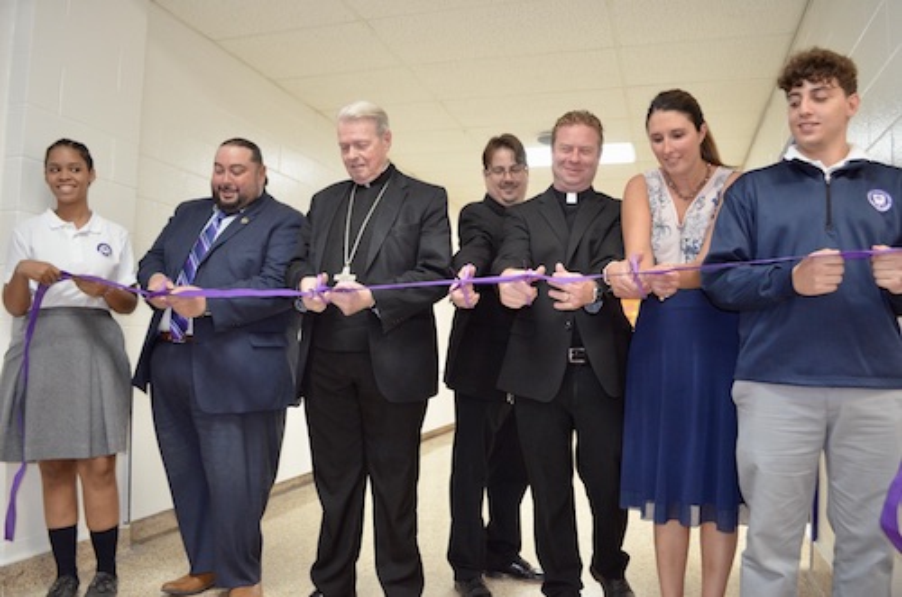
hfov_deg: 67.5
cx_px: 451
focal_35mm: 27
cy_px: 298
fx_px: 675
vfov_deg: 47.7
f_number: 3.5
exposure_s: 1/60
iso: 2000
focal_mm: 18
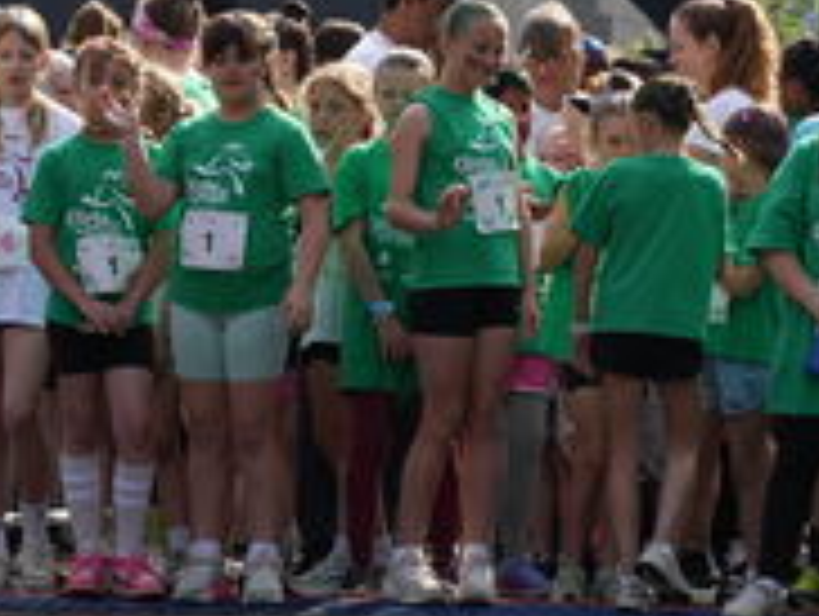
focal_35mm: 305
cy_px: 155
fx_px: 7226
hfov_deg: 6.5
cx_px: 774
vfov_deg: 4.9
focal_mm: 70
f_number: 2.8
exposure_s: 1/1000
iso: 125
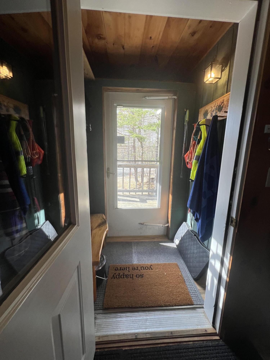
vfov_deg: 106.2
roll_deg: -2.0
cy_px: 180
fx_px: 135
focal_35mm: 13
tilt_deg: -10.2
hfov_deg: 89.9
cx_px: 135
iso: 32
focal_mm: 1.57
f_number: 1.8
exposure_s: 1/107
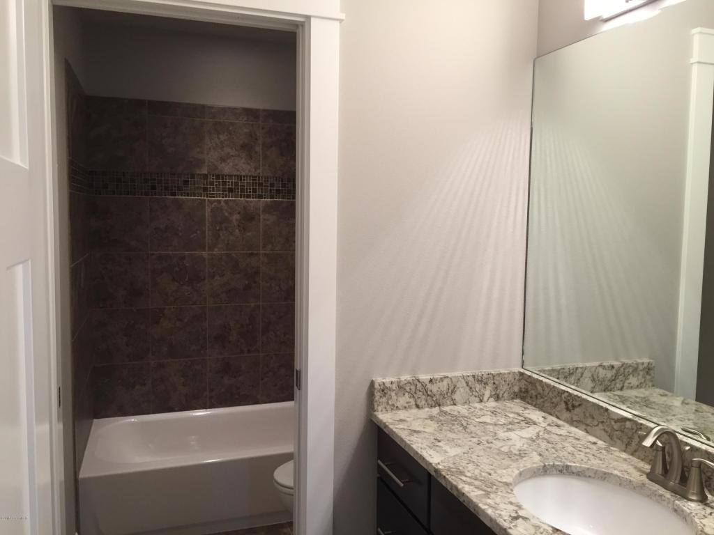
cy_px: 268
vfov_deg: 48.2
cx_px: 357
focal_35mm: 29
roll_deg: -1.0
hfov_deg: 61.7
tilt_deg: -6.0
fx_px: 598
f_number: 2.2
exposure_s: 1/30
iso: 40
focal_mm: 4.15
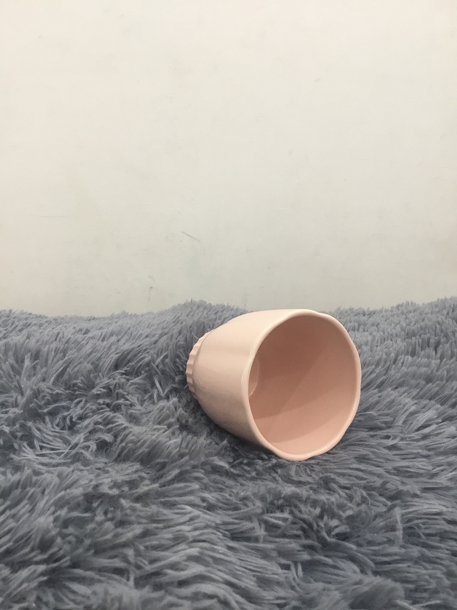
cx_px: 228
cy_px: 305
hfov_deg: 45.4
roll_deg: -0.5
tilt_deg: -13.3
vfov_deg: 58.4
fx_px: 546
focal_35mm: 31
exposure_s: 1/33
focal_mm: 3.3
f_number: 2.4
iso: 80
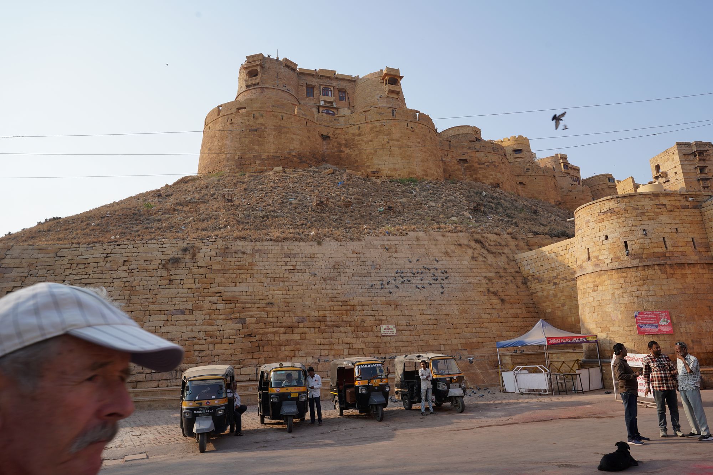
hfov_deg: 73.7
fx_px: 475
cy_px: 238
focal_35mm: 24
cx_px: 356
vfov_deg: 53.1
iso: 100
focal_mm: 24
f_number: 10
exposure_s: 1/100
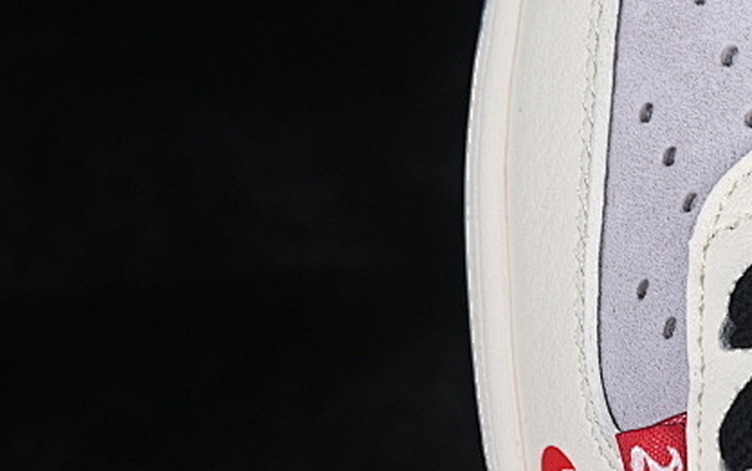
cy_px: 97
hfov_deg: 10.4
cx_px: 943
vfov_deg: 6.6
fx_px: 4060
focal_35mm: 198
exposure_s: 1/80
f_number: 7.1
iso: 160
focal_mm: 50
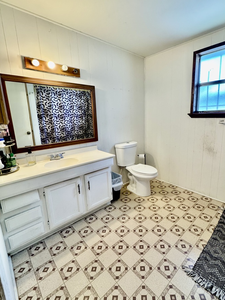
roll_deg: +1.9
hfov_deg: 74.0
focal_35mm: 17
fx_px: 147
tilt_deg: -10.6
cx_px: 134
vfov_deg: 91.0
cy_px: 146
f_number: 2.2
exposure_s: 1/120
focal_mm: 2.22
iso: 320
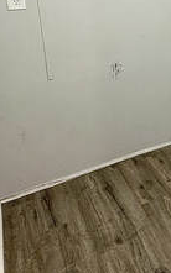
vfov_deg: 42.7
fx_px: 321
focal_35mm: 43
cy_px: 32
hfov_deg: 22.7
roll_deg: -0.2
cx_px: 274
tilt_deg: -8.9
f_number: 2.2
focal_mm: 2.22
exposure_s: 1/60
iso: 320
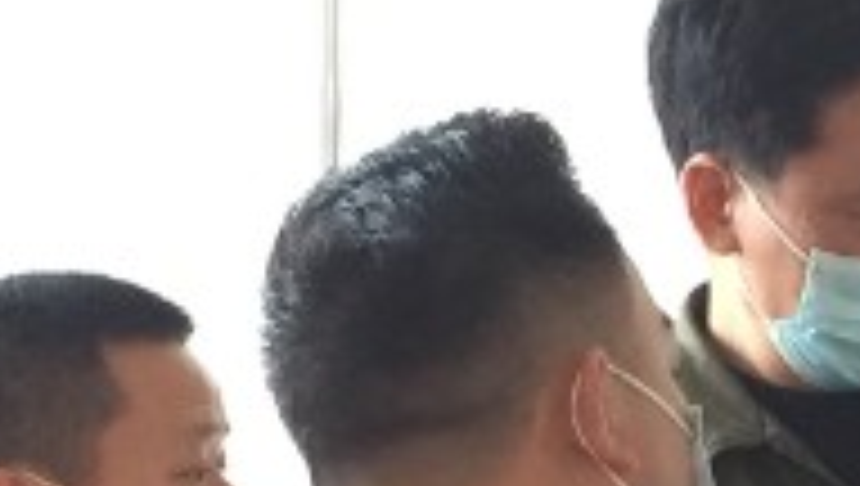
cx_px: 644
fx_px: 3859
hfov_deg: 12.7
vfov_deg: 6.9
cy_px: 1035
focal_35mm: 169
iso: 80
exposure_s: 1/17
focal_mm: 4.15
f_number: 2.2
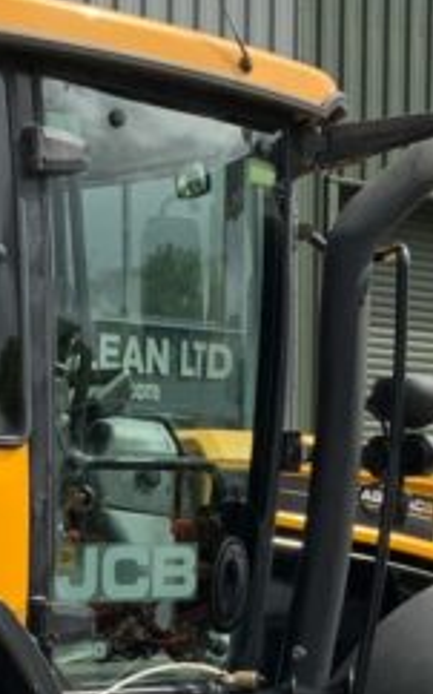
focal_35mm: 130
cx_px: 23
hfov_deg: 10.0
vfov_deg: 15.8
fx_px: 2457
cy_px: 657
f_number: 1.8
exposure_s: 1/1534
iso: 16
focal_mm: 3
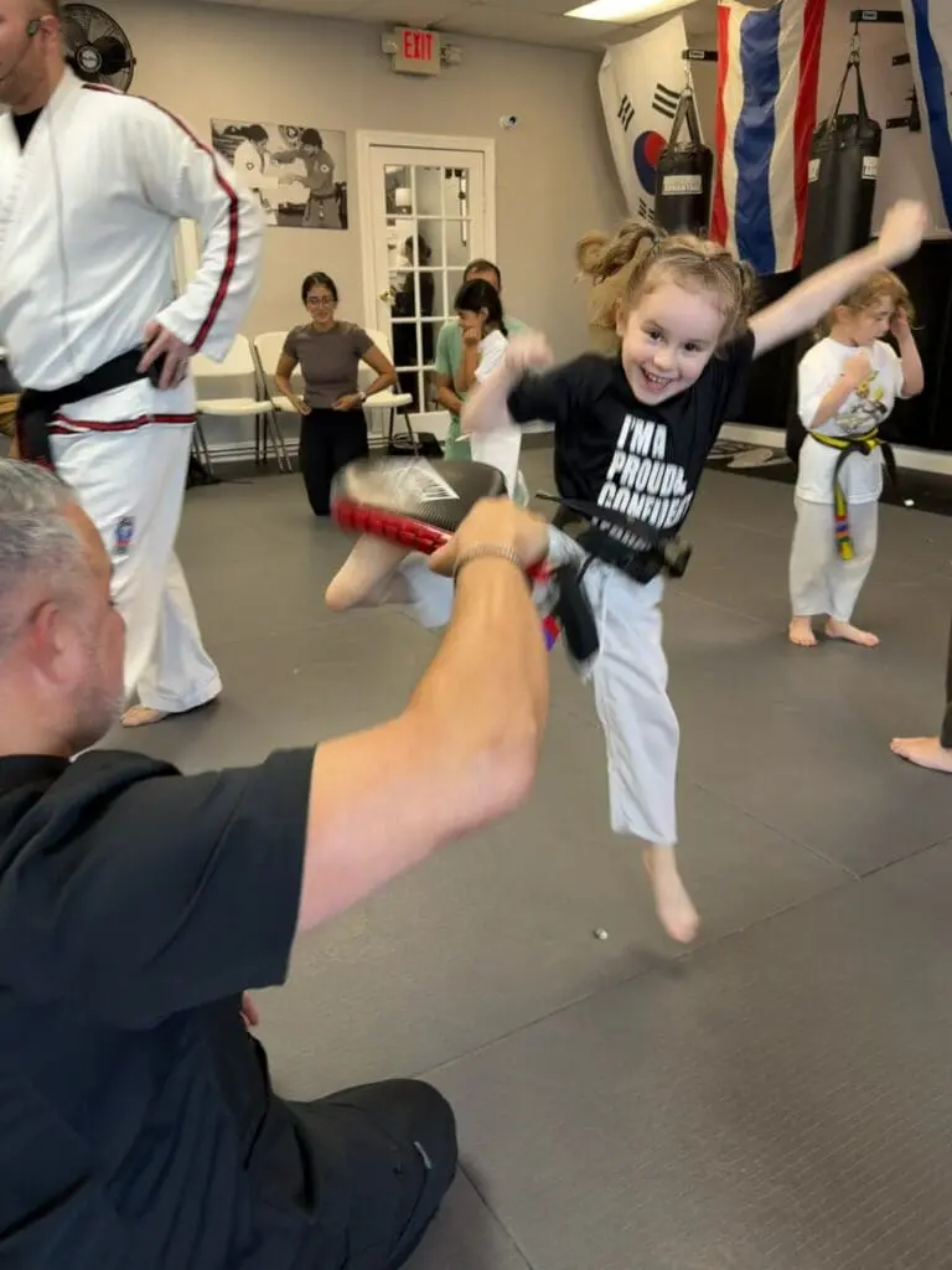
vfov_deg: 71.6
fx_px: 880
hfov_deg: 56.8
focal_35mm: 24
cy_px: 635
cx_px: 476
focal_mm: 6.76
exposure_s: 1/60
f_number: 1.78
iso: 100
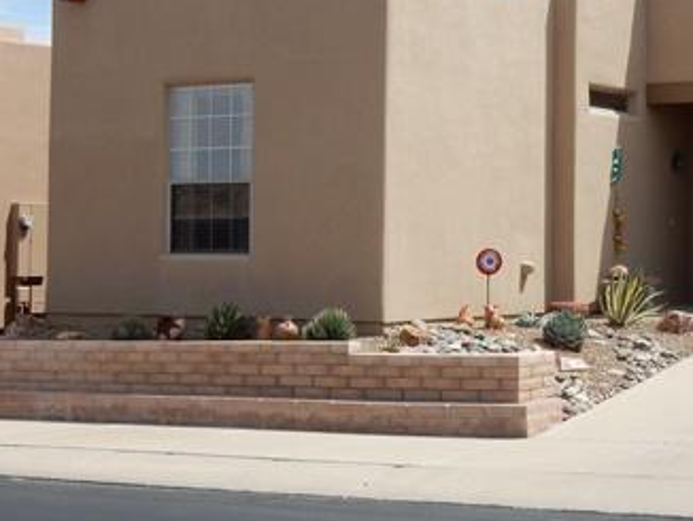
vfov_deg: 17.3
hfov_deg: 22.3
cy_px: 153
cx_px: 669
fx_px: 1703
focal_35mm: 85
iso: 125
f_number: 4.2
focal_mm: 7.6
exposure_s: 1/1000
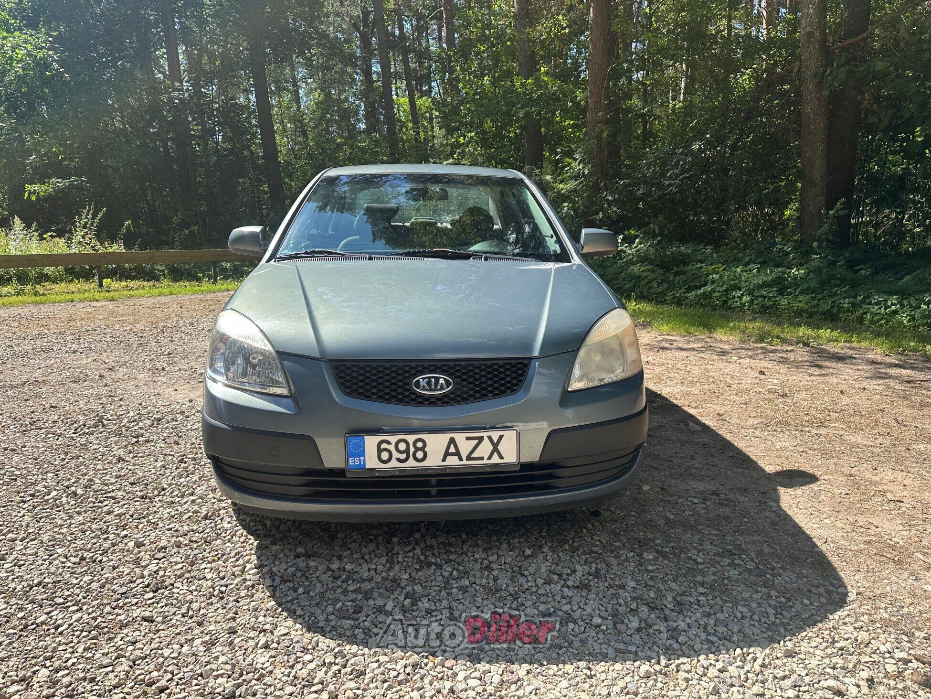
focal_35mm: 24
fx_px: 646
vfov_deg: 56.8
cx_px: 466
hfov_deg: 71.6
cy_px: 350
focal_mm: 6.86
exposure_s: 1/2110
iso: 80
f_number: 1.78
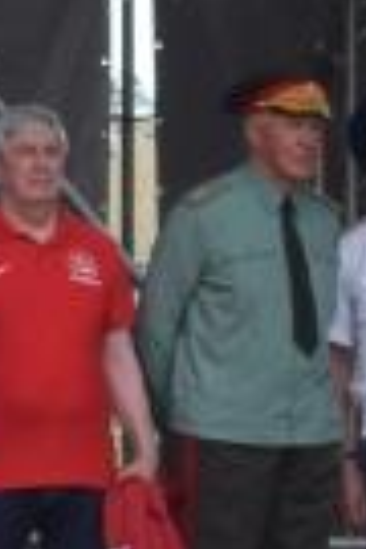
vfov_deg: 5.3
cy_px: 266
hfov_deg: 3.5
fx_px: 5901
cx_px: -321
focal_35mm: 387
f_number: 6.3
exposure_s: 1/160
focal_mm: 34
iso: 100
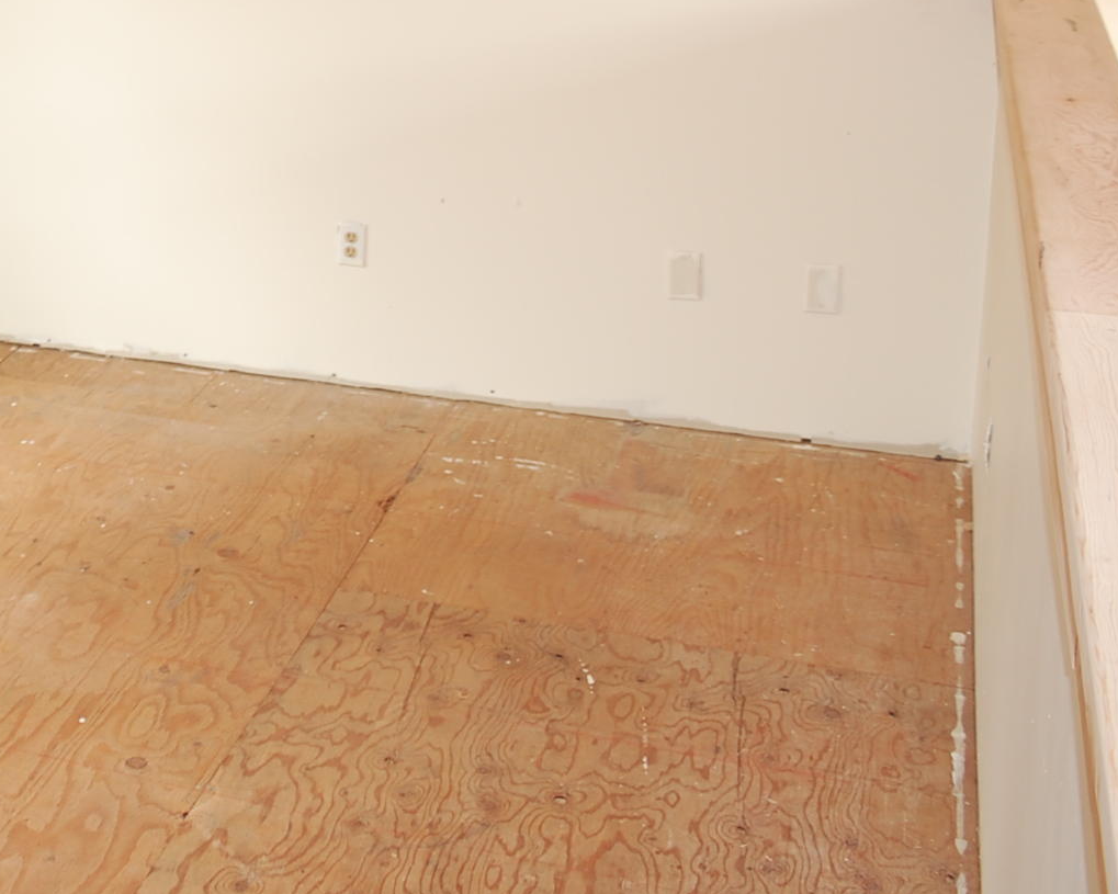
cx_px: -61
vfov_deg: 26.3
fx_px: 1853
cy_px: 95
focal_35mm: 56
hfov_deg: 30.6
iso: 200
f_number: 4.5
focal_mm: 18
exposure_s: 1/4
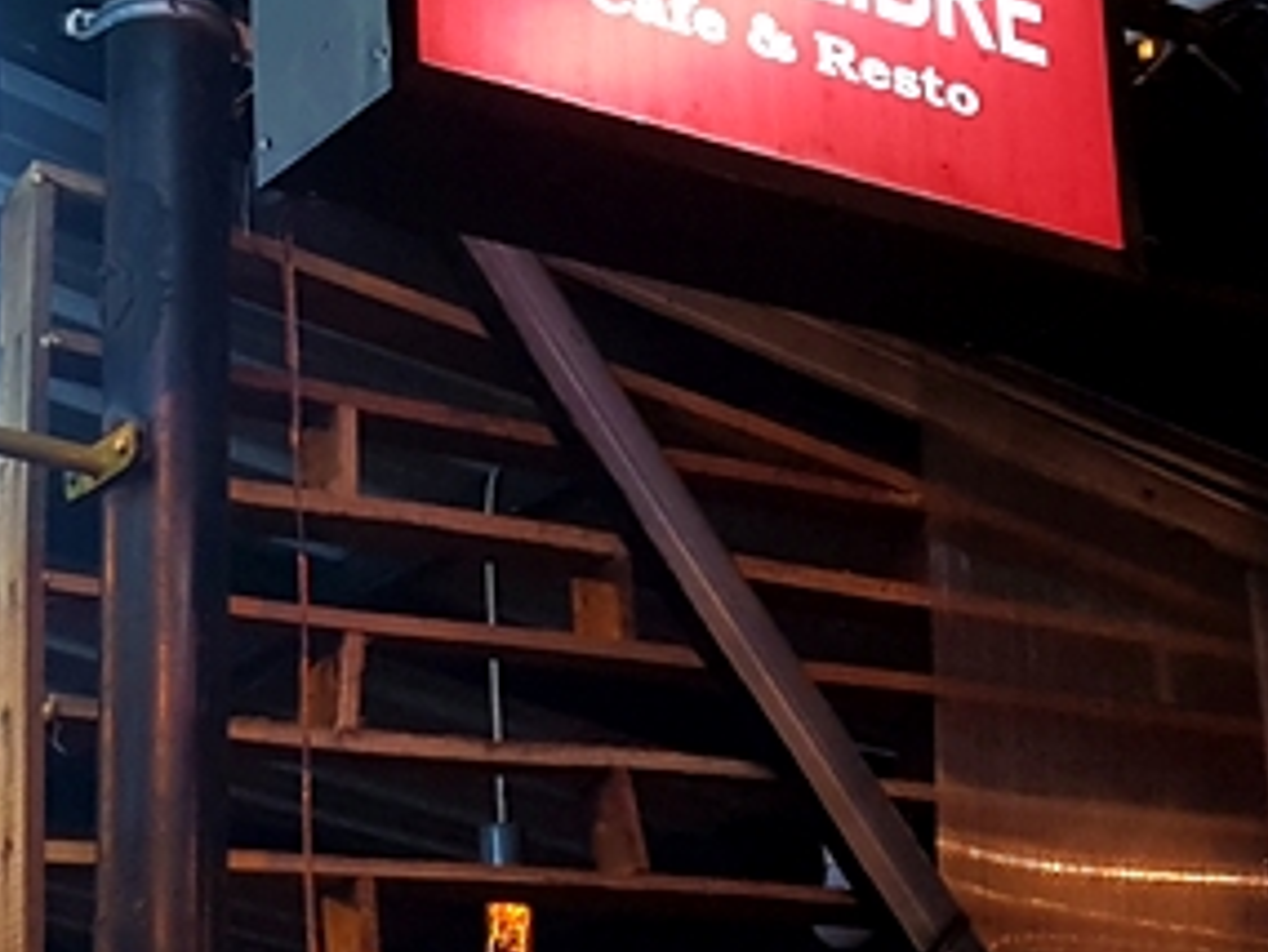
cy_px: 701
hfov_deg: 23.8
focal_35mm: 82
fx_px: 3005
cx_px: 658
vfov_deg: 17.9
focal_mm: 4.2
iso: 125
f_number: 1.7
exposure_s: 1/25
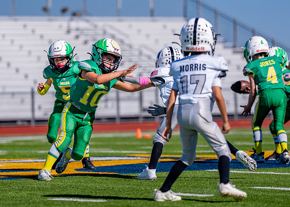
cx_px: 96
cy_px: 95
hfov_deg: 8.2
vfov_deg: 5.9
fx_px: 2018
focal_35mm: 245
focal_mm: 149
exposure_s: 1/8000
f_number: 2.8
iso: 250
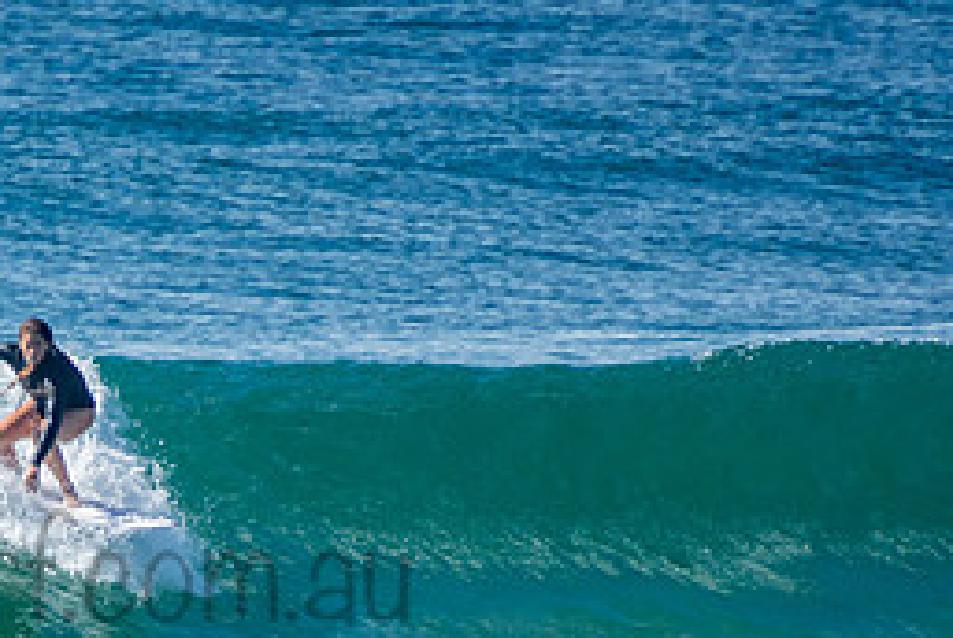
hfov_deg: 1.5
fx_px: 35831
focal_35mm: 1352
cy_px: 536
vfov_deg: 1.0
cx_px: 19
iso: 250
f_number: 5.6
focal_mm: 400
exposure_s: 1/1250
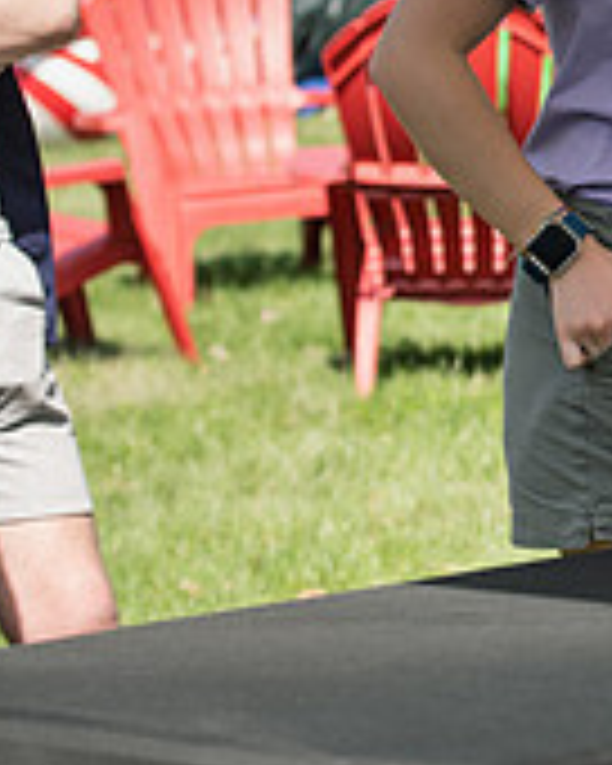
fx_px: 6249
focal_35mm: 276
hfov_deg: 5.5
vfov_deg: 7.0
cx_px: 1242
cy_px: 20
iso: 160
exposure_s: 1/400
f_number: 5
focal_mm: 86
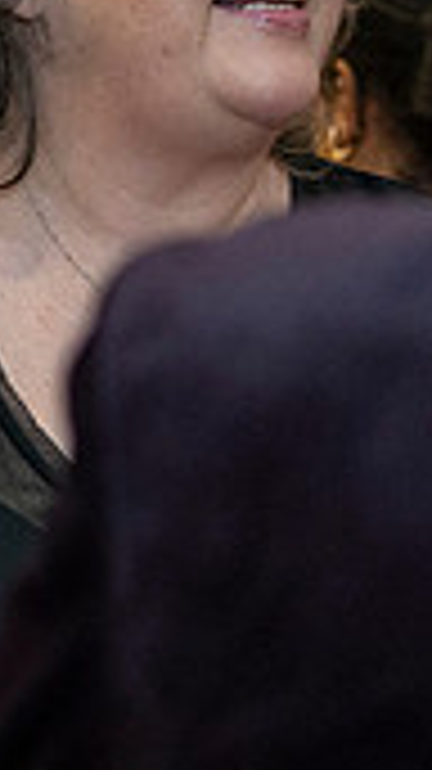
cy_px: 263
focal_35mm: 185
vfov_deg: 11.6
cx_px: -117
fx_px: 3773
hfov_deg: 6.5
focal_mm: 35
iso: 1250
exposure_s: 1/80
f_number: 2
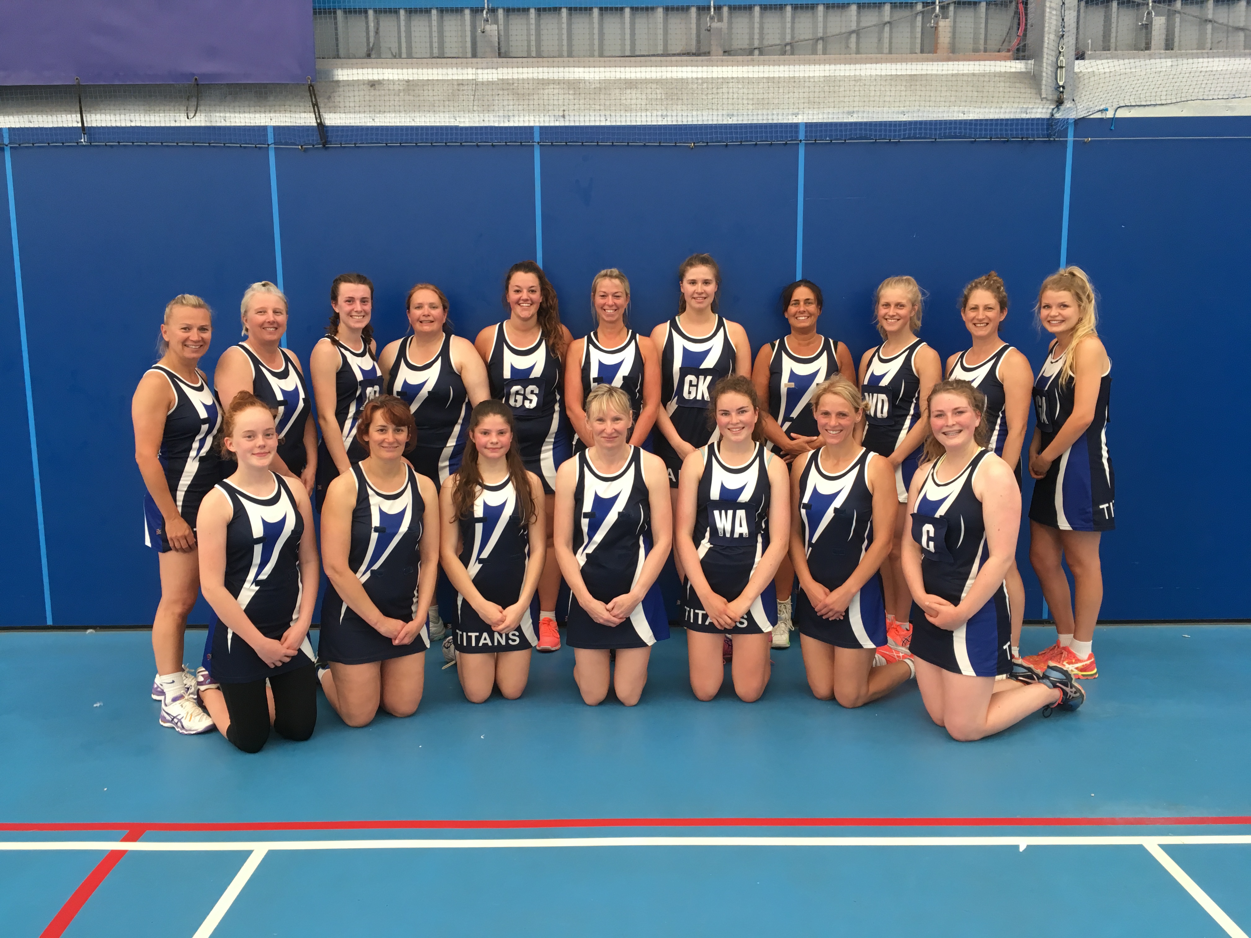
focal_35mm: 29
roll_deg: +0.6
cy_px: 469
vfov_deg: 48.2
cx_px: 626
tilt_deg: -8.6
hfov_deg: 61.7
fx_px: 1048
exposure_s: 1/33
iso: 40
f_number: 2.2
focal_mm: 4.15
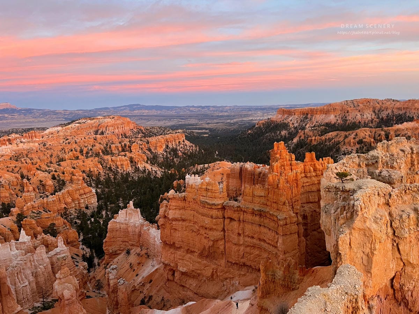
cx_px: 210
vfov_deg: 53.1
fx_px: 315
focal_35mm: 26
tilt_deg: -10.5
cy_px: 157
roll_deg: +2.3
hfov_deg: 67.3
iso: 160
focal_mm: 5.7
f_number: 1.5
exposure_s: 1/60
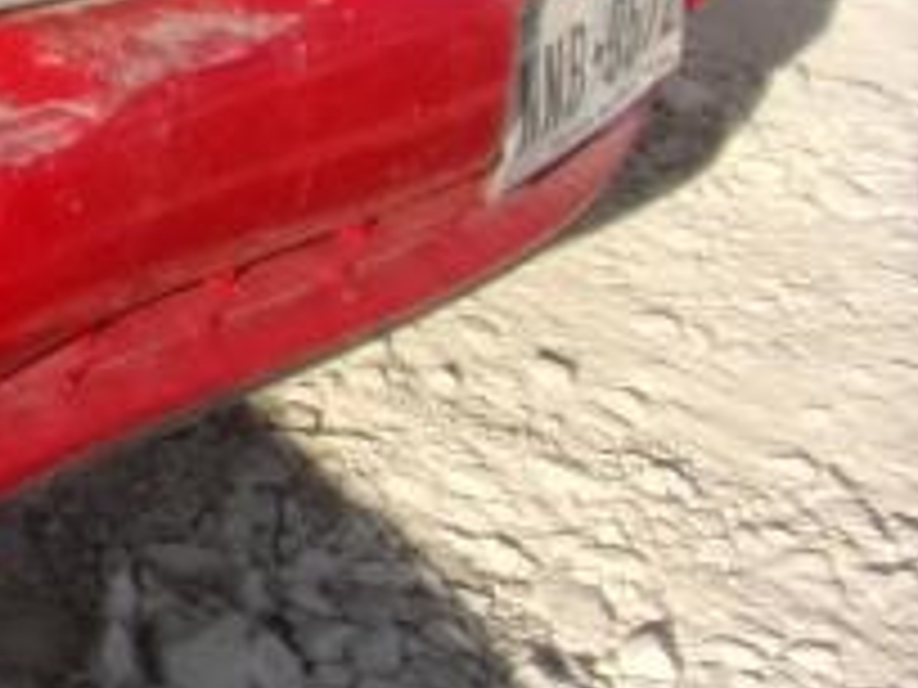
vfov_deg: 14.8
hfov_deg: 16.5
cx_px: -846
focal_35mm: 94
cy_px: -297
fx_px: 2493
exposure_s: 1/1100
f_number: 3.3
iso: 80
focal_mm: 4.3
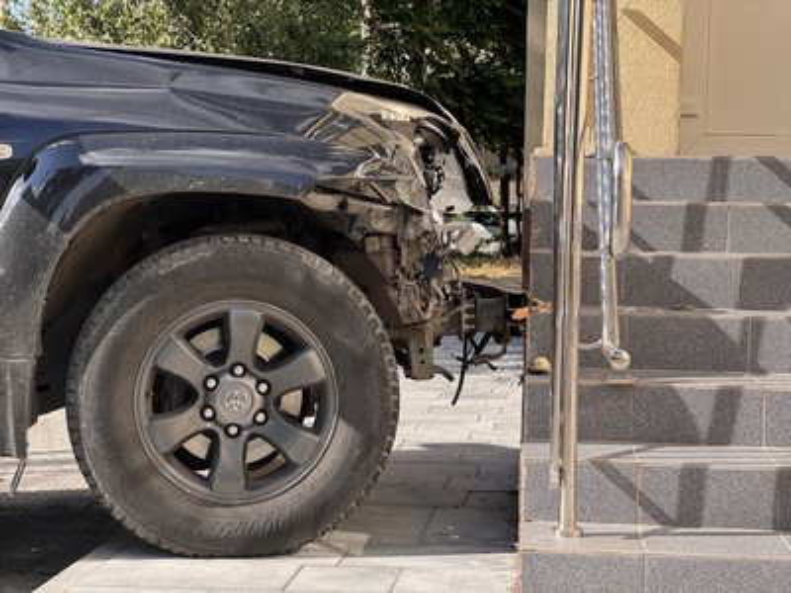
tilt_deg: -3.0
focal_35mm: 77
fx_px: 1760
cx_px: 396
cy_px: 296
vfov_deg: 19.1
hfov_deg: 25.3
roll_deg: -1.7
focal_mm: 9
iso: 25
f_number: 2.8
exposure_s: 1/329
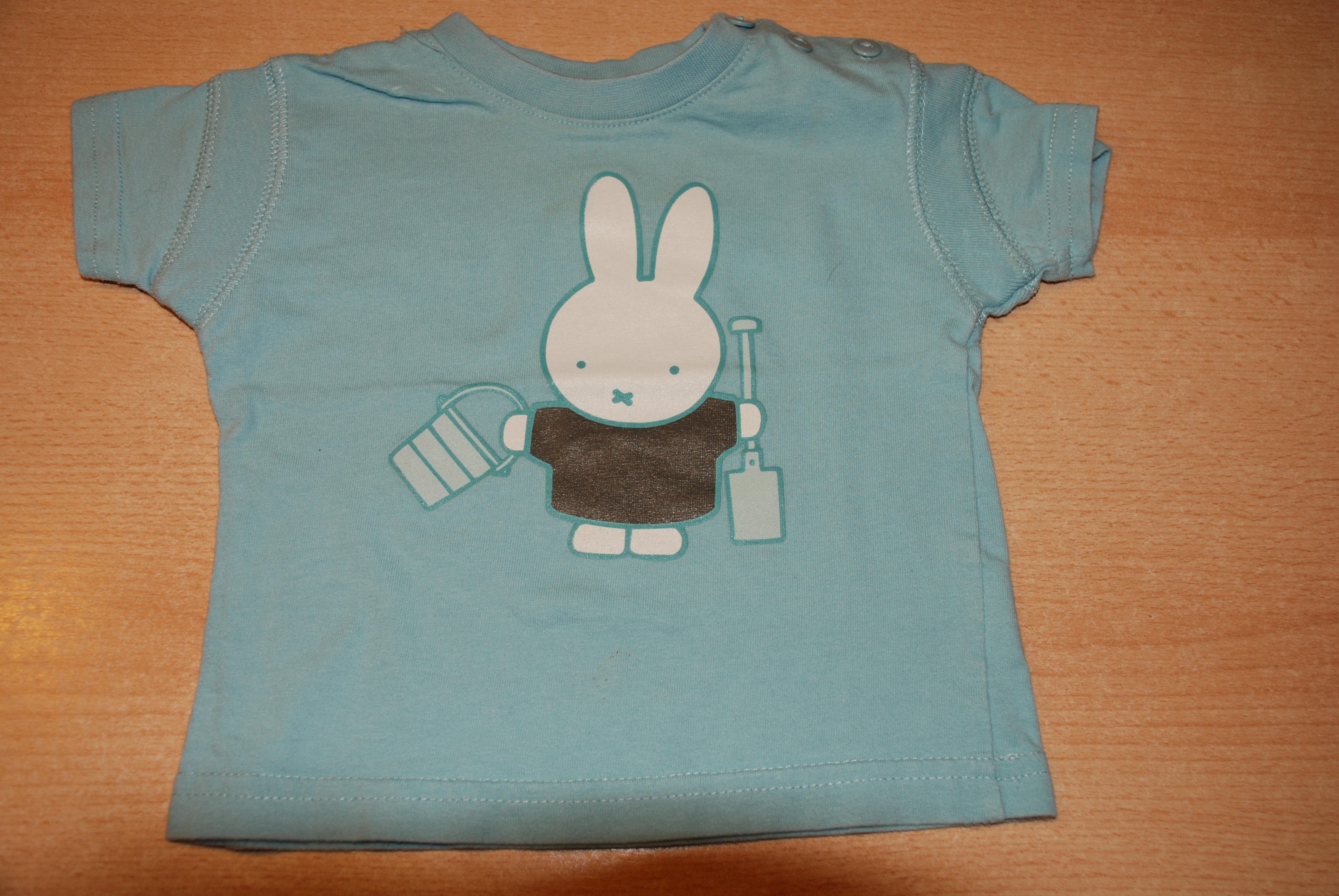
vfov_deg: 37.0
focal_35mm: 36
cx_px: 670
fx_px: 1341
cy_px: 448
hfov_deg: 53.1
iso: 200
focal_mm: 24
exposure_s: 1/60
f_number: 4
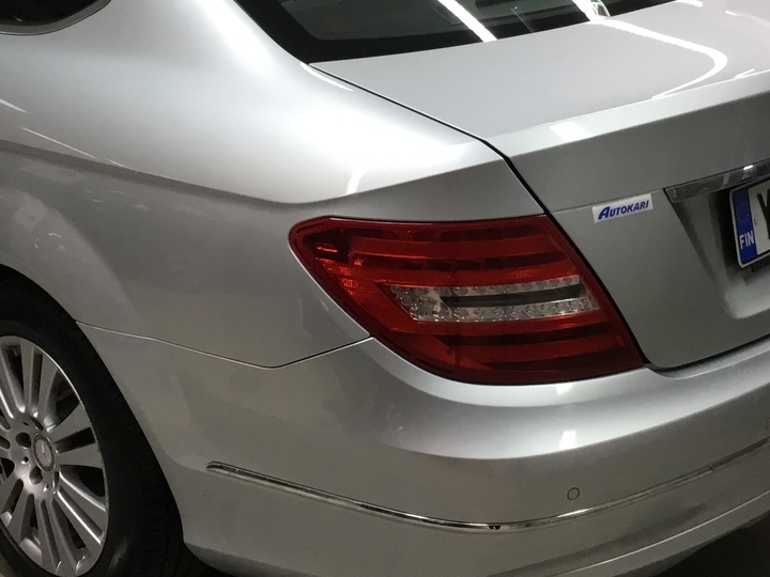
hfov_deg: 30.9
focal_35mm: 62
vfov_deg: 23.5
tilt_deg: -18.5
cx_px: 242
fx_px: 1379
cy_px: 172
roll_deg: +2.0
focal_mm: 3.3
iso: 40
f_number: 2.4
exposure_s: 1/33
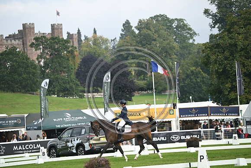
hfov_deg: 9.4
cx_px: 126
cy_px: 84
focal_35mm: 220
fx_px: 1534
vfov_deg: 6.2
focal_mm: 220
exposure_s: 1/1250
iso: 450
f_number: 5
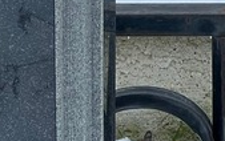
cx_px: -189
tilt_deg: -33.7
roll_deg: +4.8
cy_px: 326
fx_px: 2369
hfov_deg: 5.4
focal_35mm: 386
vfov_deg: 3.4
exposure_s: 1/99
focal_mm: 9
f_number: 2.8
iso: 32
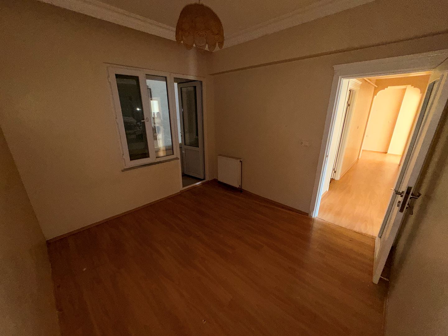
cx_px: 224
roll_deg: +0.8
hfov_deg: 102.1
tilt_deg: -18.2
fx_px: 181
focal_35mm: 14
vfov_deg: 85.7
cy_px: 168
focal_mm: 2.22
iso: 125
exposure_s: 1/60
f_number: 2.2
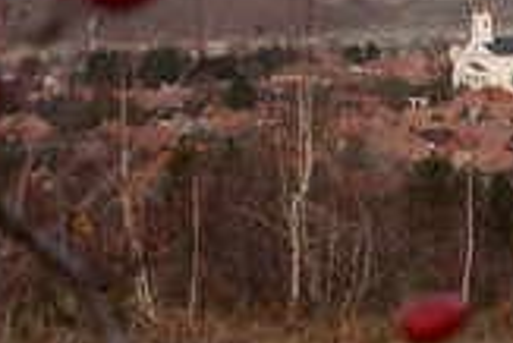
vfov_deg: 13.3
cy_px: 13
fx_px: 1455
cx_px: 527
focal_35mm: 102
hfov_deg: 19.4
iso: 100
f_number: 6.3
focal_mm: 28
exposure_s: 1/60
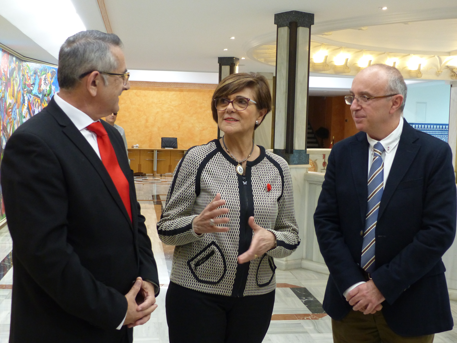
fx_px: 620
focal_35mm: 47
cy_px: 172
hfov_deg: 40.4
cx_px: 228
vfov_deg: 30.9
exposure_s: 1/30
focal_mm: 8.4
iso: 400
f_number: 2.8
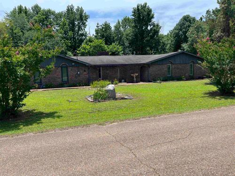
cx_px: 118
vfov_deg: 53.1
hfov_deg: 67.3
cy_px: 88
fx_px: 177
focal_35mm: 26
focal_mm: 5.1
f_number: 1.6
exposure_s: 1/2571
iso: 50
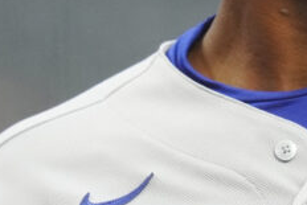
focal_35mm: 1767
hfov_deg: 1.2
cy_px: -32
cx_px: 373
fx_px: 15077
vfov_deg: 0.8
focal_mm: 400
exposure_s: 1/3200
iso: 5000
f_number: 2.8
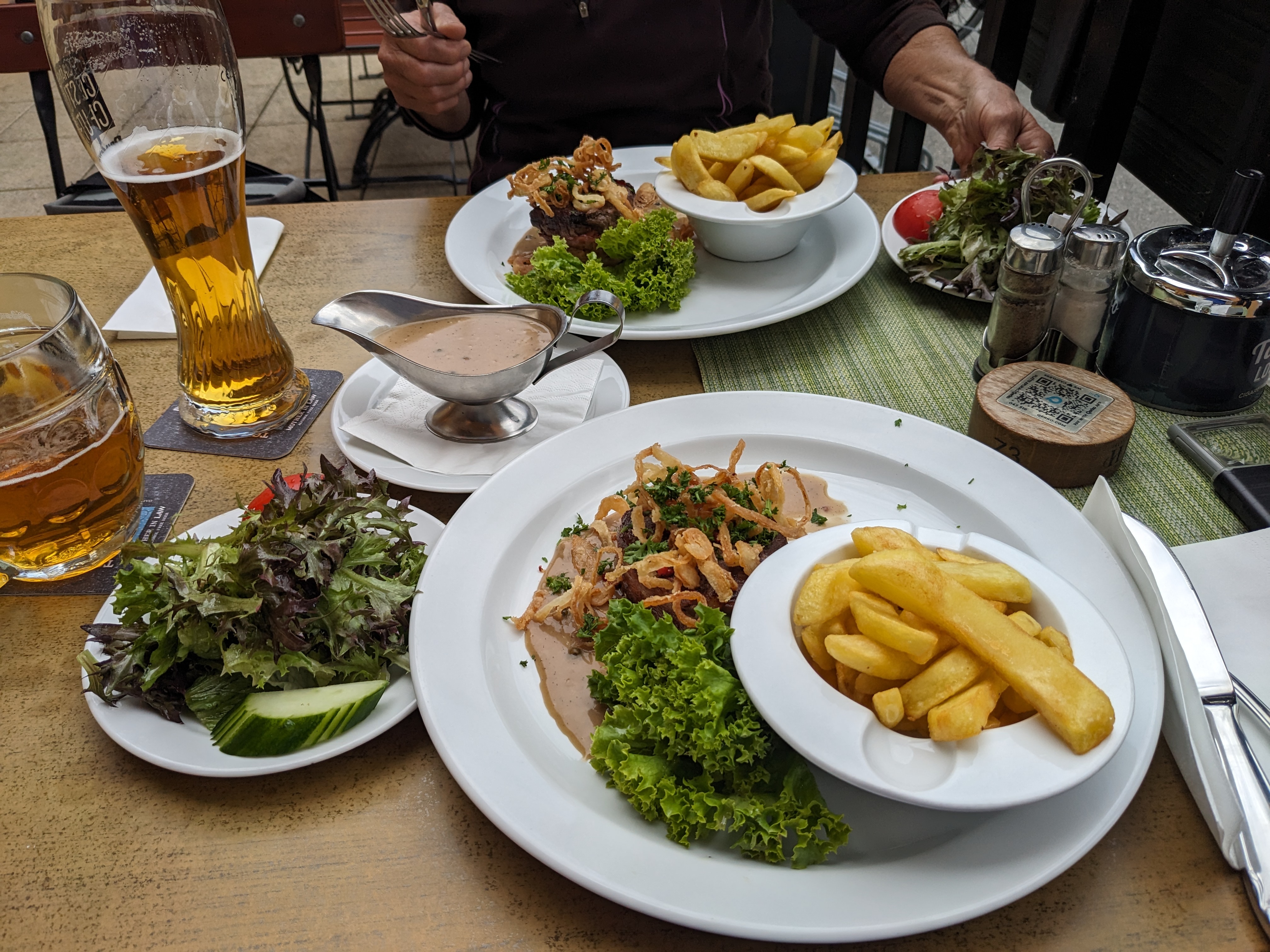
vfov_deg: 51.4
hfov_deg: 65.3
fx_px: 991
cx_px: 635
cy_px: 476
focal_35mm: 27
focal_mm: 4.38
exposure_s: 1/1957
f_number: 1.73
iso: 54
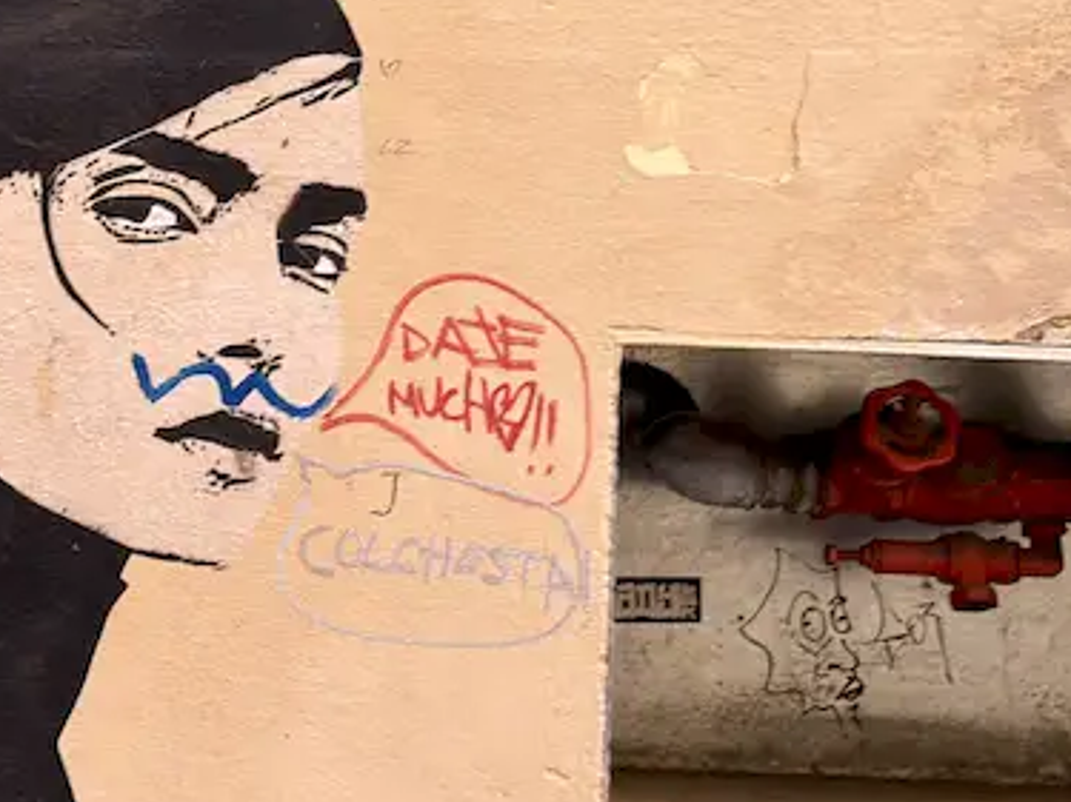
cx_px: -454
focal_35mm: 112
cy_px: 257
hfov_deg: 16.3
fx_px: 3464
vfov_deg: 13.2
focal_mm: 6.76
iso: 50
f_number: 1.78
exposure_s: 1/121
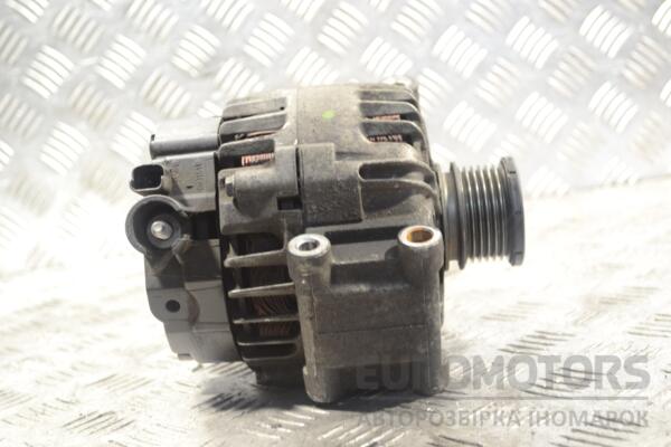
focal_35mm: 57
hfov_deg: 35.1
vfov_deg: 23.8
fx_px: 1062
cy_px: 224
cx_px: 336
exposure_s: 1/30
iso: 900
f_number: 5
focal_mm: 38
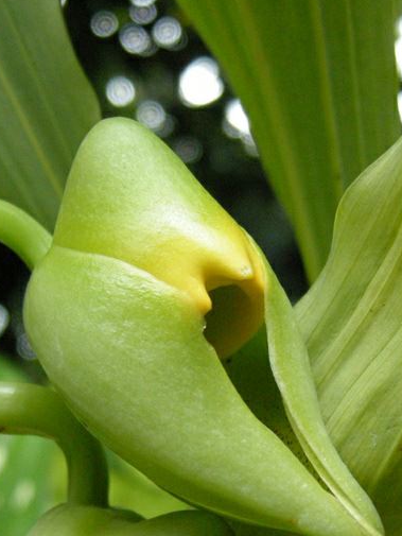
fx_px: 1099
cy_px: 383
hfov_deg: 20.7
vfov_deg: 27.1
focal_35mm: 71
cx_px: 258
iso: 400
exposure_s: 1/35.1
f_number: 2.7
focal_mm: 7.5
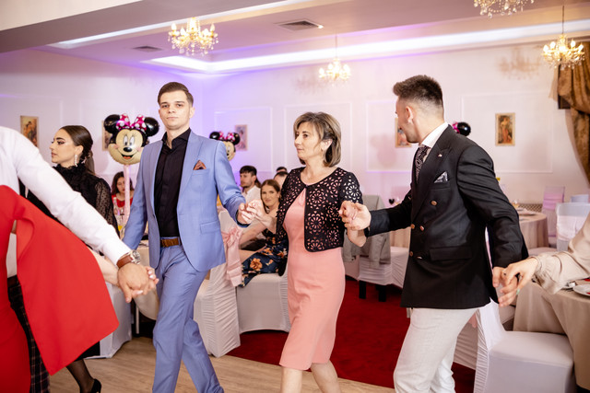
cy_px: 196
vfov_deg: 37.9
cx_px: 295
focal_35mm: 35
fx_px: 574
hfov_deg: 54.4
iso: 800
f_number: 2
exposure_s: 1/200
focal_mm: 23
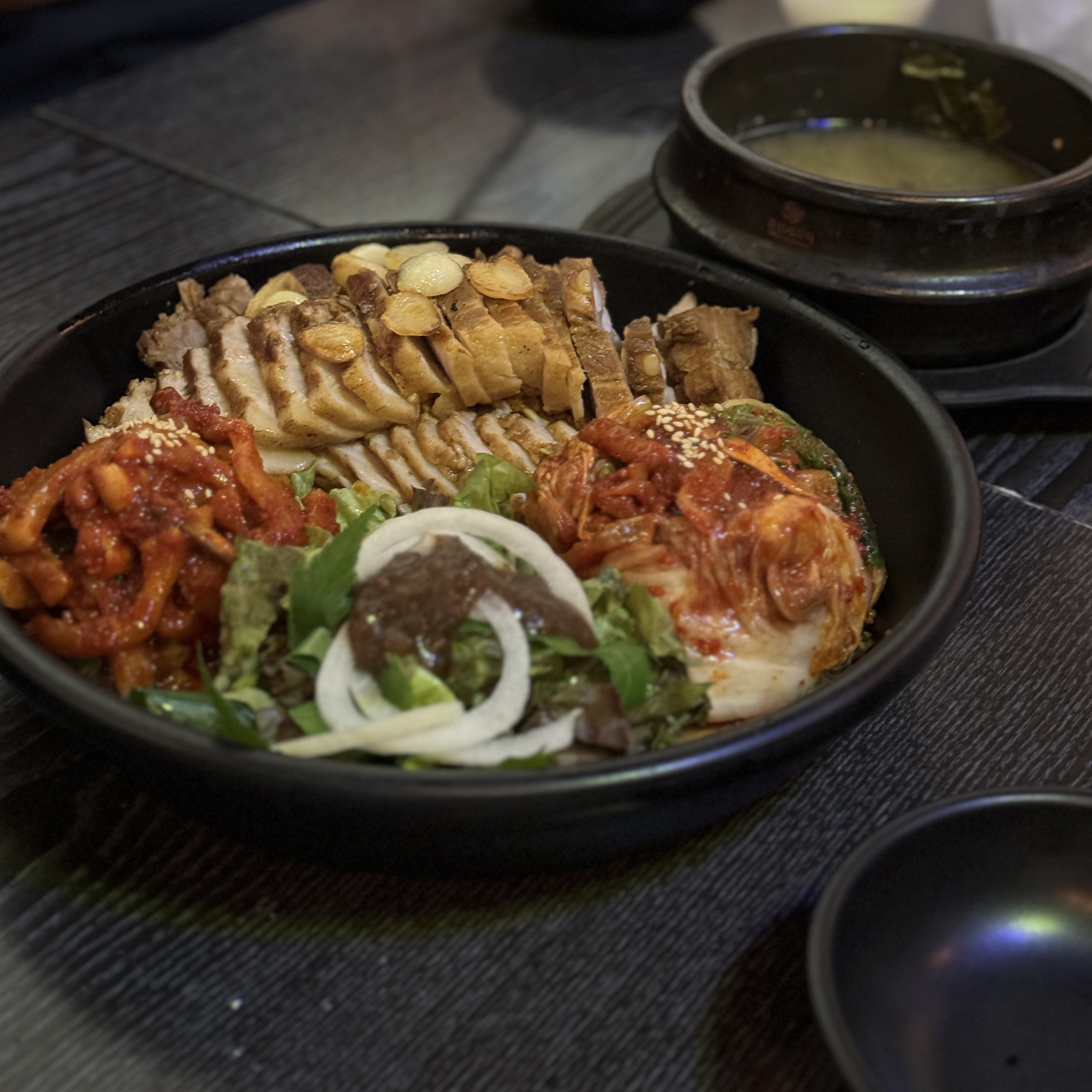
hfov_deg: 30.0
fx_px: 2034
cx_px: 547
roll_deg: -2.2
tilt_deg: -30.2
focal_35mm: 57
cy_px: 369
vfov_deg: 29.8
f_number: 1.78
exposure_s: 1/20
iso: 640
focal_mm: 6.76
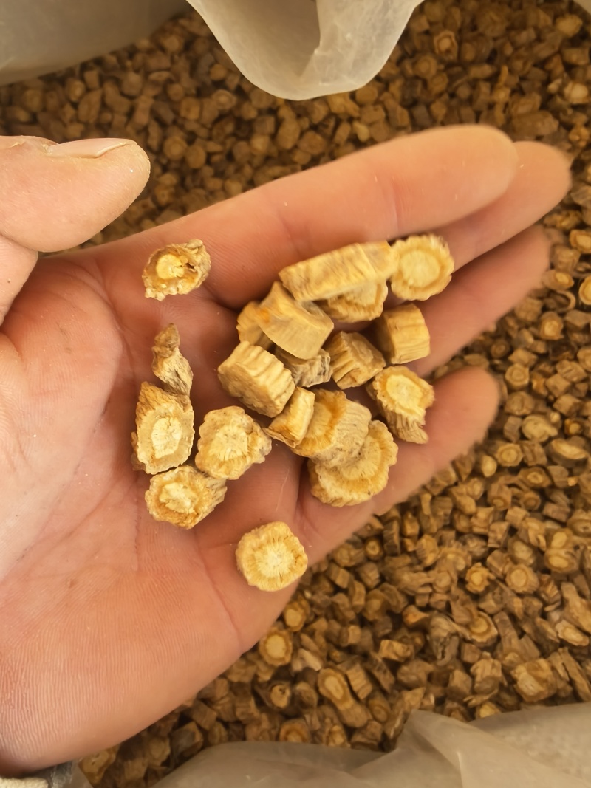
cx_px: 296
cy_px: 394
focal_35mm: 23
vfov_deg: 73.9
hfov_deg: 58.9
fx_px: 524
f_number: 2
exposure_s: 1/35.8
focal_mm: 2.32
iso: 800
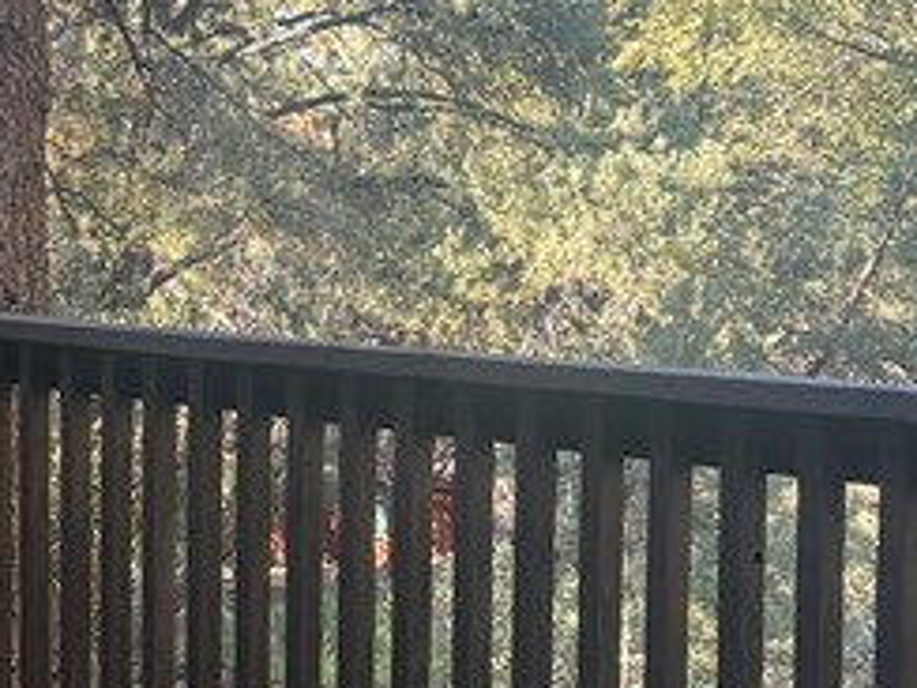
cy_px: 316
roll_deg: +2.5
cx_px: -432
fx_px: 2887
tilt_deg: -3.2
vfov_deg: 13.6
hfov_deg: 16.5
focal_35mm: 109
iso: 40
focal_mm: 5.96
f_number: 1.6
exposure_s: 1/121
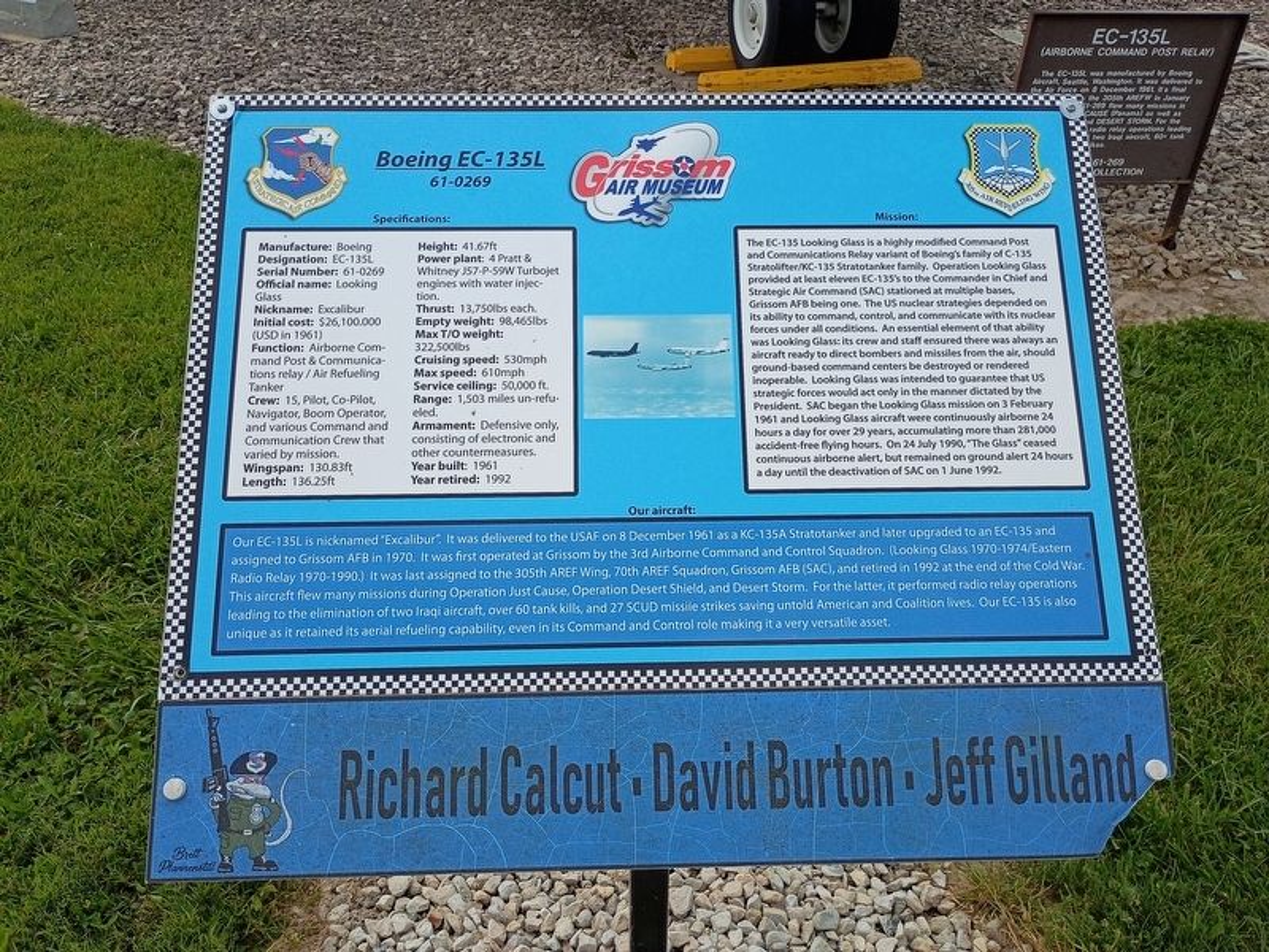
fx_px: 1063
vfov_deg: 48.2
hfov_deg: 61.7
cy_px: 476
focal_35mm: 29
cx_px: 634
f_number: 1.8
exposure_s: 1/997
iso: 107
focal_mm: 4.27
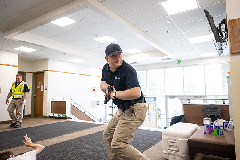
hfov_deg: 72.6
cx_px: 120
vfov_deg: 52.2
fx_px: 163
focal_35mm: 24
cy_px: 80
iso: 4000
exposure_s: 1/500
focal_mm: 24.5
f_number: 4
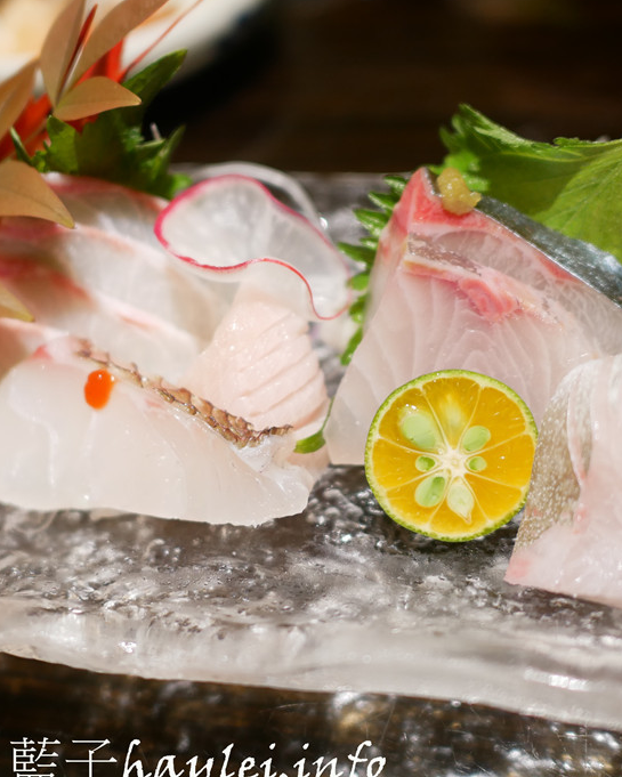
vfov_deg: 42.9
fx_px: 989
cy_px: 392
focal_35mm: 43
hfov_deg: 34.8
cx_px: 256
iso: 500
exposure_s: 1/60
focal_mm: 15
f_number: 1.7
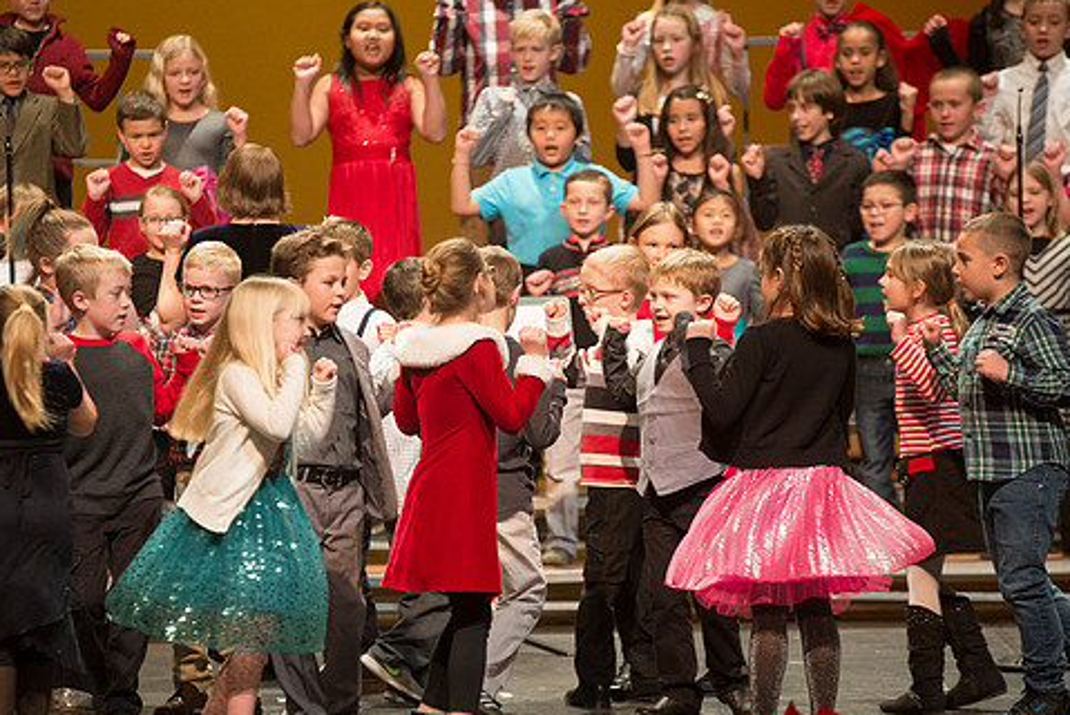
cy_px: 421
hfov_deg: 9.2
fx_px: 6662
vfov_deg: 6.1
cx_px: 431
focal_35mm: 224
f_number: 2.8
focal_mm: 185
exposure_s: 1/200
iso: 2500
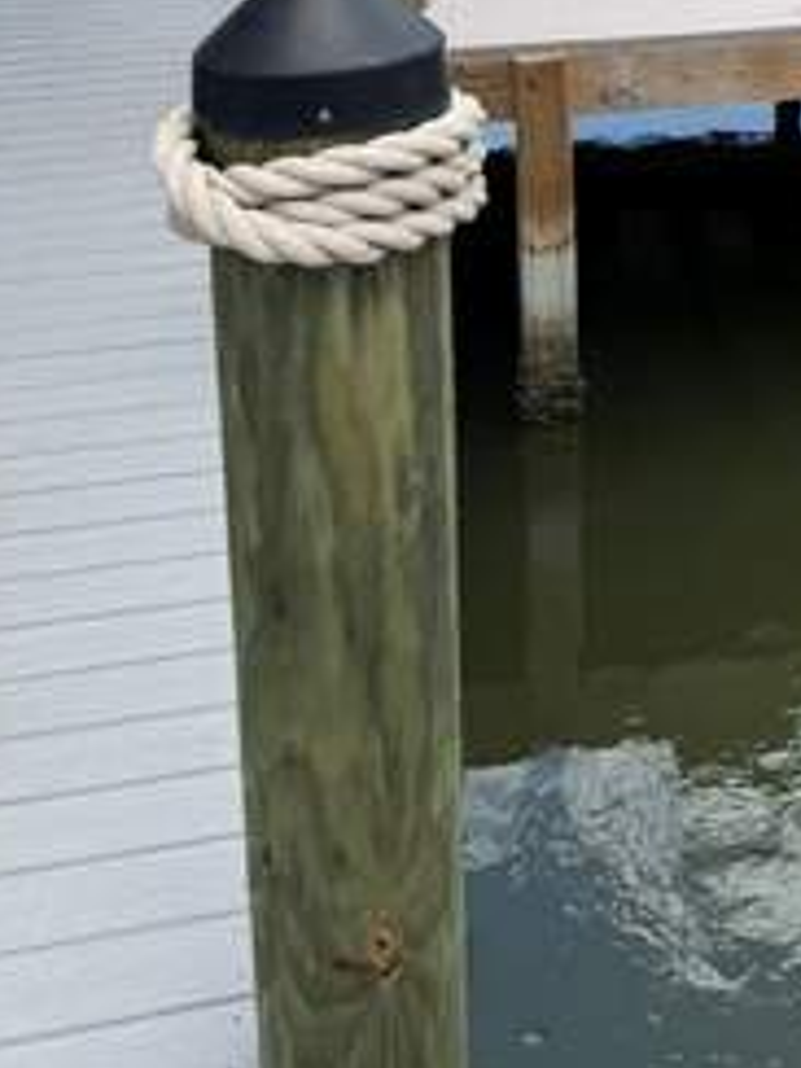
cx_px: 998
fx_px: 1944
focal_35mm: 63
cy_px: -105
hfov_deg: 21.4
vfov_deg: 28.0
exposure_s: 1/2370
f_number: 1.78
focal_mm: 6.76
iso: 80
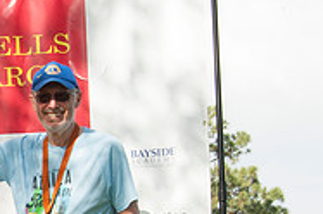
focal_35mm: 149
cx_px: -131
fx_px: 1335
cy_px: 298
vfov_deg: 9.0
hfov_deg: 13.2
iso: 250
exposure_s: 1/320
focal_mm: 32
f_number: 9
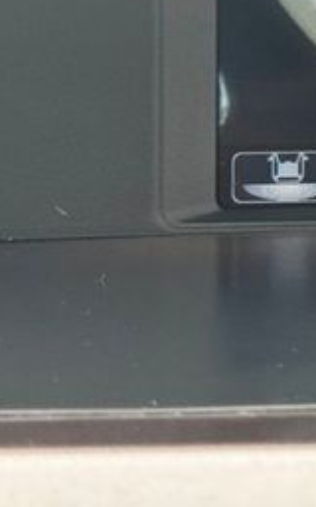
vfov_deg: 10.2
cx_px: 756
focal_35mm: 203
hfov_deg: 6.2
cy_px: -122
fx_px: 2805
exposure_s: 1/170
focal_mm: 6.76
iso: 80
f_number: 1.78
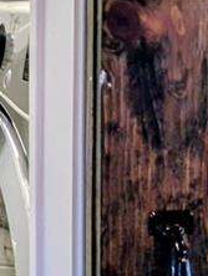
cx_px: -158
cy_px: 167
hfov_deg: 8.6
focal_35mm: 166
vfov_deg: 11.9
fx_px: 1327
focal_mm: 6.9
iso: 90
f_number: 1.68
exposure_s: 1/60
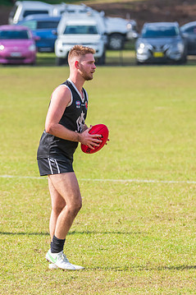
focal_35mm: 472
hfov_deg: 2.9
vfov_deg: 4.4
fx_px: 3858
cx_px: 71
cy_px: 149
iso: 800
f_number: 8
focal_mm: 260
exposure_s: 1/1600
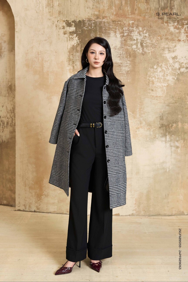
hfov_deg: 29.9
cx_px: 94
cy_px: 141
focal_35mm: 45
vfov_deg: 43.6
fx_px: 352
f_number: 4
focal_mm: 30
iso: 200
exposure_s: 1/160
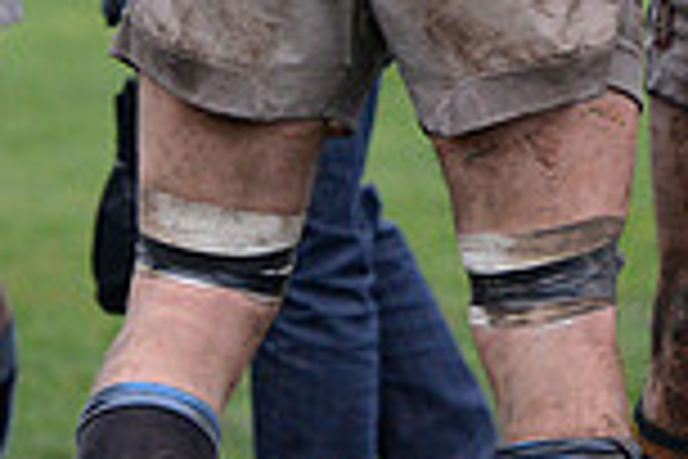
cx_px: 580
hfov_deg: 2.6
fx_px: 15249
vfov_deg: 1.7
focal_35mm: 798
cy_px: -403
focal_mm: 210
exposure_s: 1/400
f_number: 4
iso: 4000
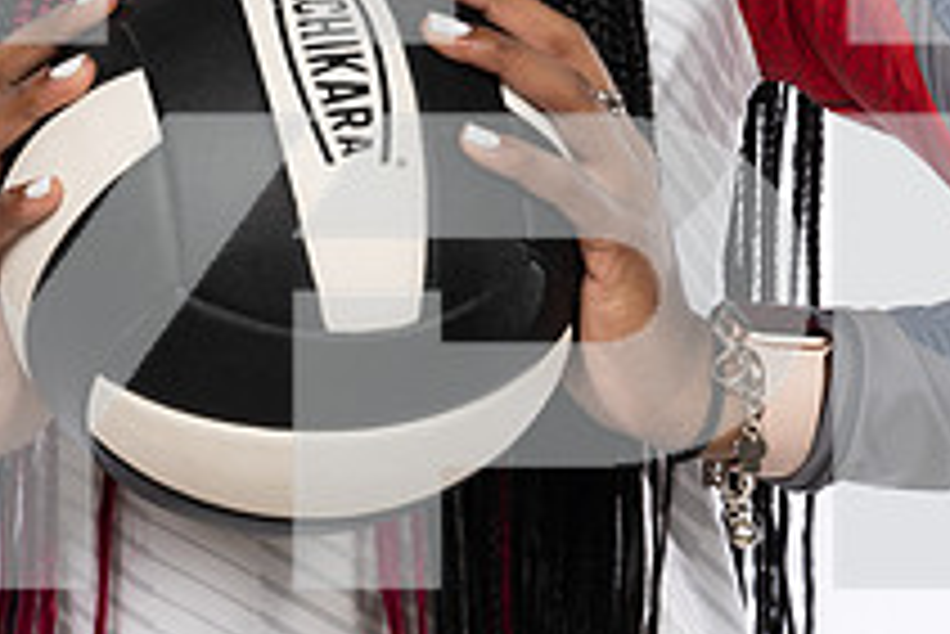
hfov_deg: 13.0
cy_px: -191
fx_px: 4146
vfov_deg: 8.6
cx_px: 221
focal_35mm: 157
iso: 200
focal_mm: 57
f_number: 7.1
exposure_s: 1/250
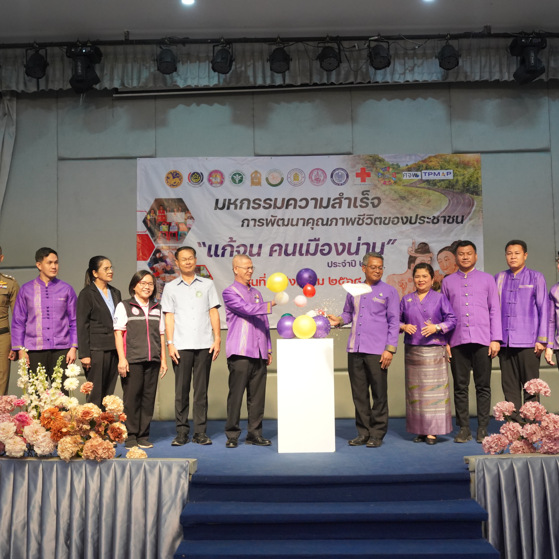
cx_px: 280
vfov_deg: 37.6
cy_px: 280
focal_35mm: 45
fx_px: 822
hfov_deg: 37.6
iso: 4000
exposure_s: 1/250
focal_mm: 35
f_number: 4
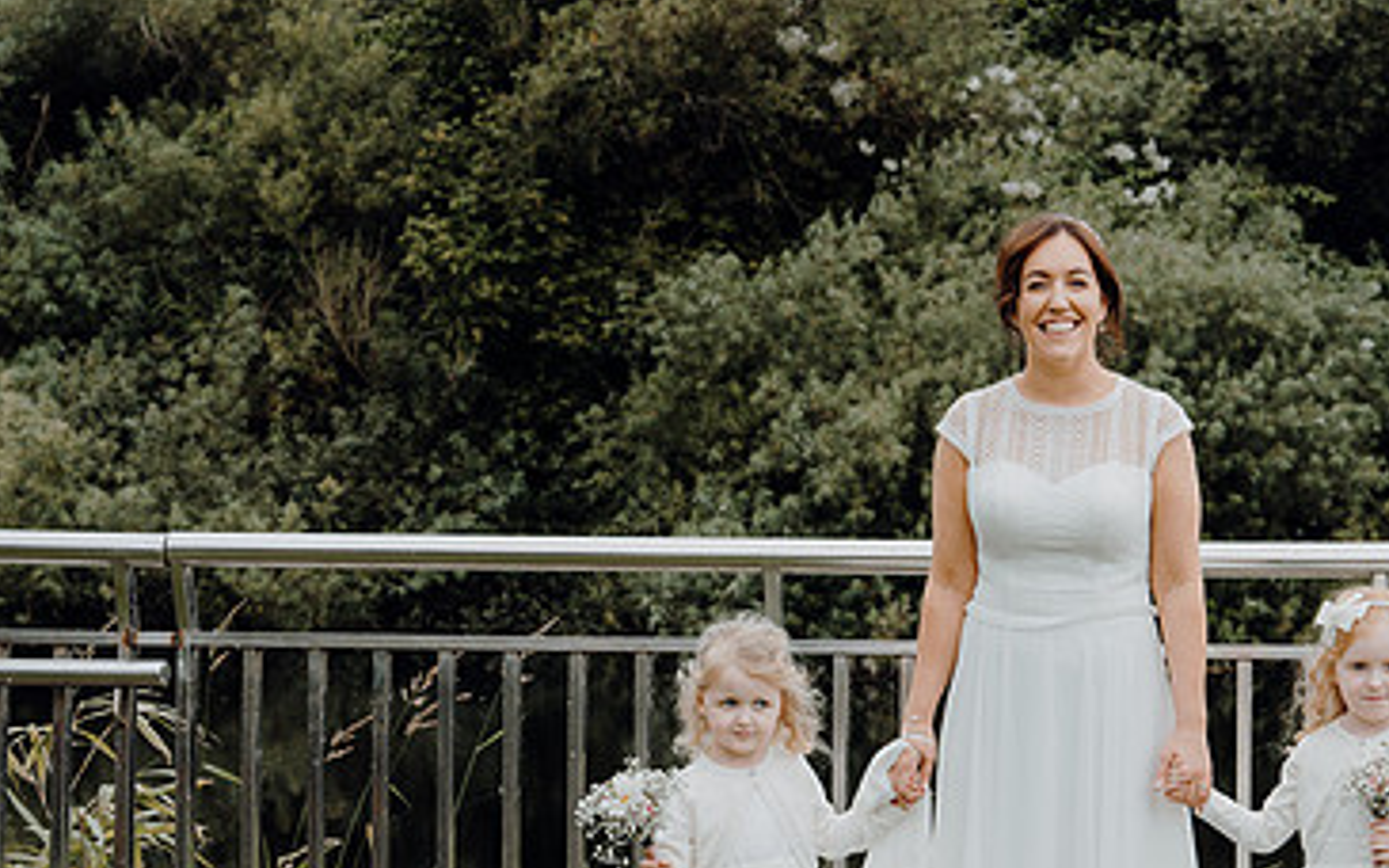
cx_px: 1062
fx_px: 3861
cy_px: 600
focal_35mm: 102
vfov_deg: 12.8
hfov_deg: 20.2
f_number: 5.6
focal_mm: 63
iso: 200
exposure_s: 1/250
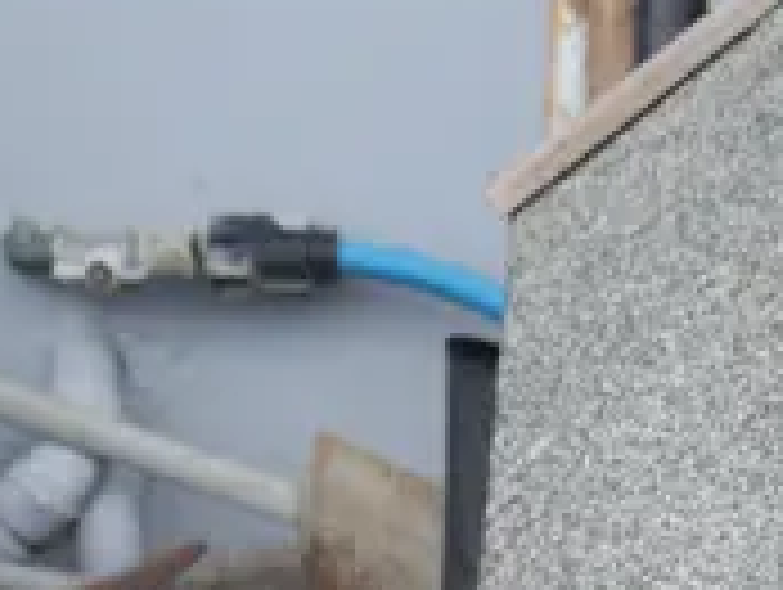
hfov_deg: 9.0
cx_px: 1814
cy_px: 1380
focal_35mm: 200
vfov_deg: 7.0
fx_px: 4530
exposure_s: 1/160
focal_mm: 17
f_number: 4
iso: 200
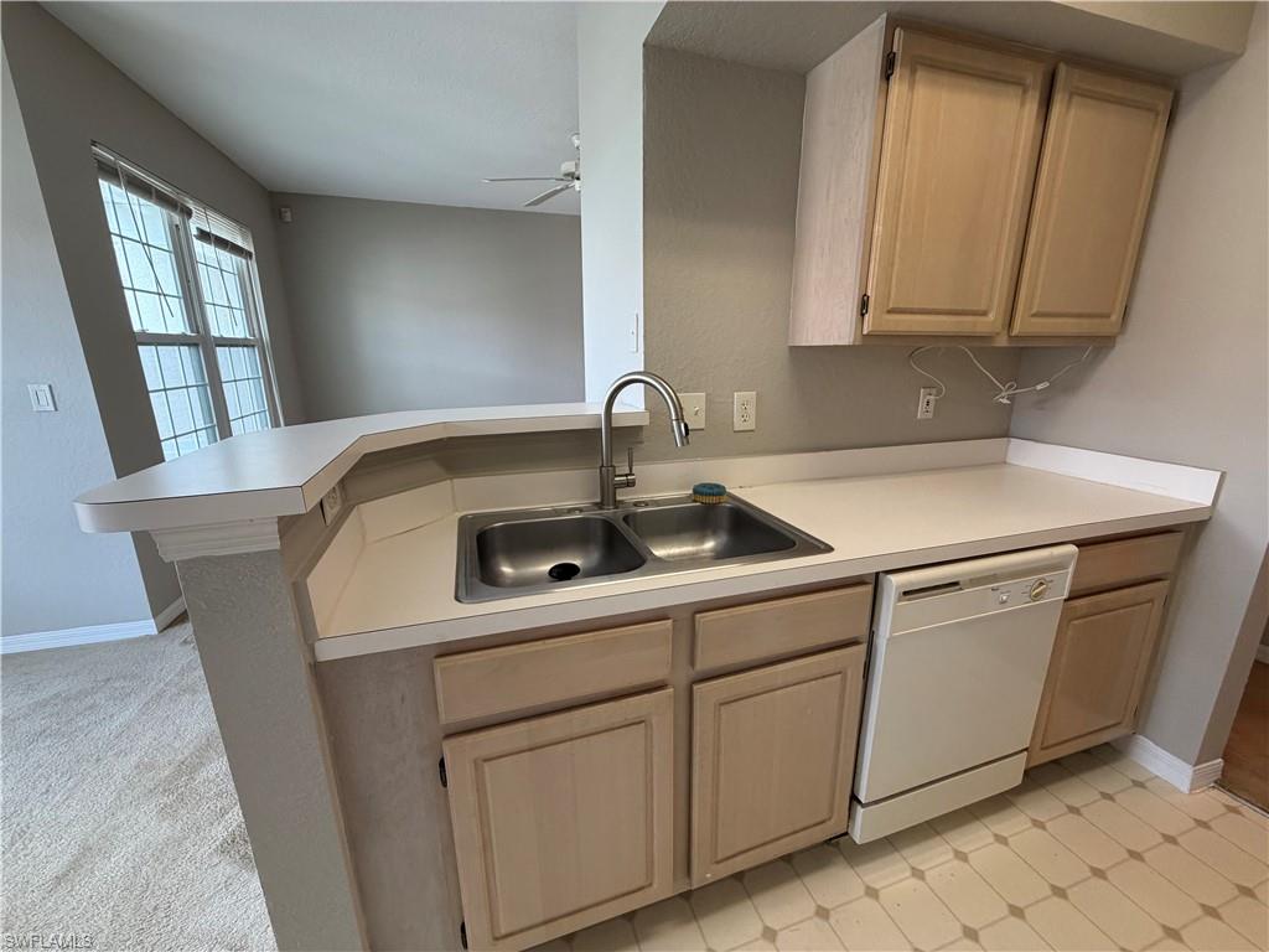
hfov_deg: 102.1
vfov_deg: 85.7
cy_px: 476
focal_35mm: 14
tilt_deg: -13.7
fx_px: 513
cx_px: 634
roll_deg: +1.1
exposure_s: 1/120
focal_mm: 2.22
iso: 250
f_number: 2.2
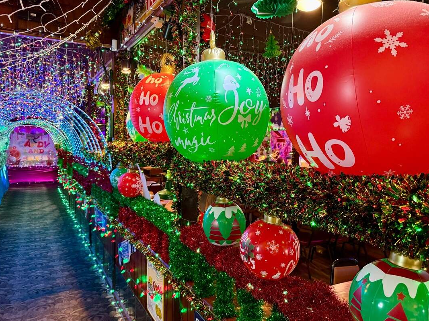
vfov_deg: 51.3
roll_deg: -1.3
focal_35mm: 27
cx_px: 217
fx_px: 335
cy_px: 164
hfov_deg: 65.3
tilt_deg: -3.0
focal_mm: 6.76
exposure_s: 1/60
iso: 800
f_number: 1.78
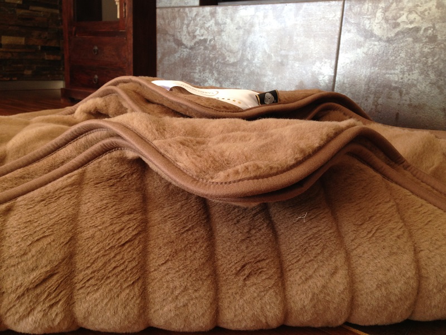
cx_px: 223
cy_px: 168
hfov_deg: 55.4
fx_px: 425
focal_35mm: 33
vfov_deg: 42.9
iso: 50
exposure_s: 1/24
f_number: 2.4
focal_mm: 4.12
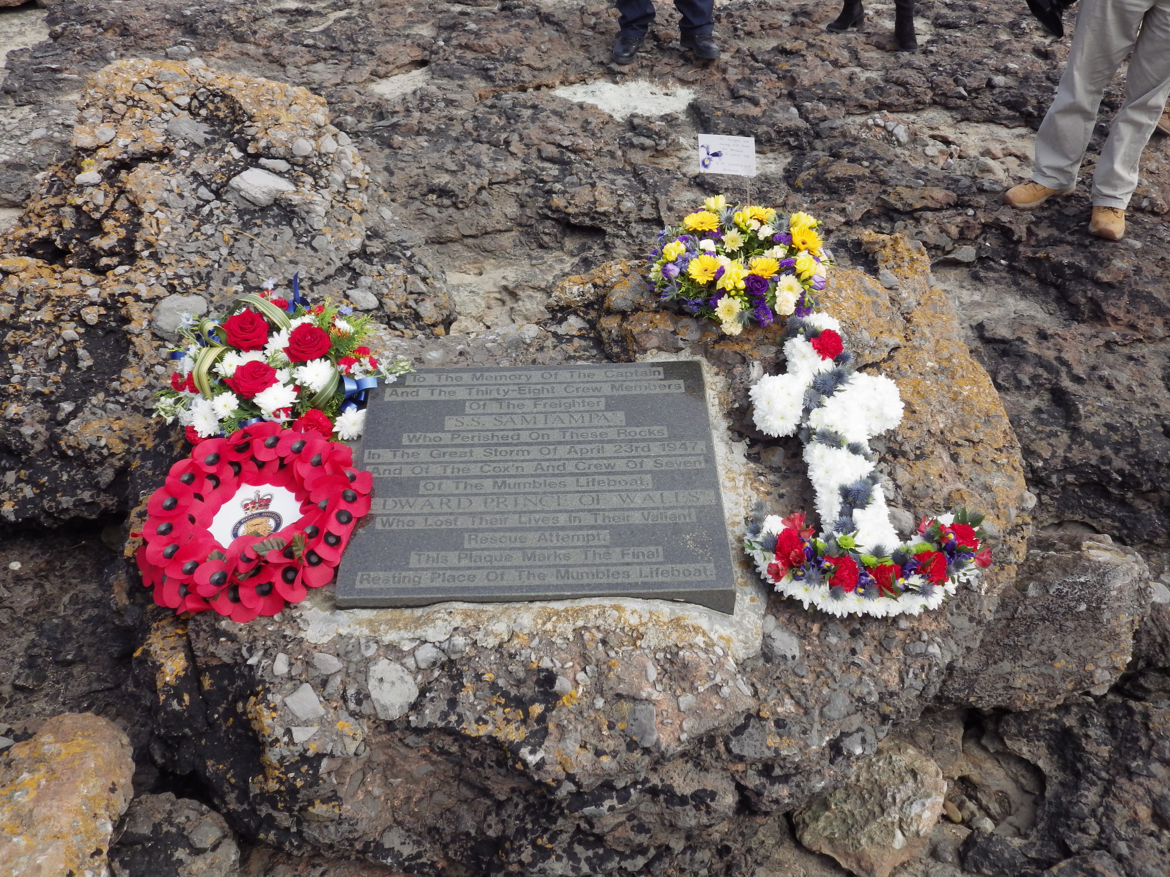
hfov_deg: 54.0
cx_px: 585
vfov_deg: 41.8
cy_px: 438
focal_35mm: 34
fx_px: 1149
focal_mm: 6.2
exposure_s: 1/1250
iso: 200
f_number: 3.4
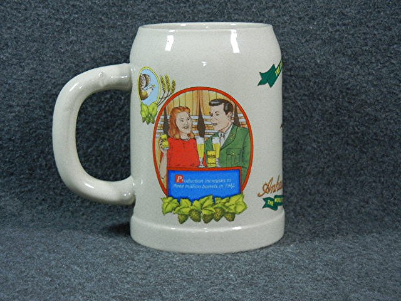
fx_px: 892
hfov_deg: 25.3
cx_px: 200
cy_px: 150
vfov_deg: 19.1
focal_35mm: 77
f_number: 4.3
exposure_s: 1/30
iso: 502
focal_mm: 13.9
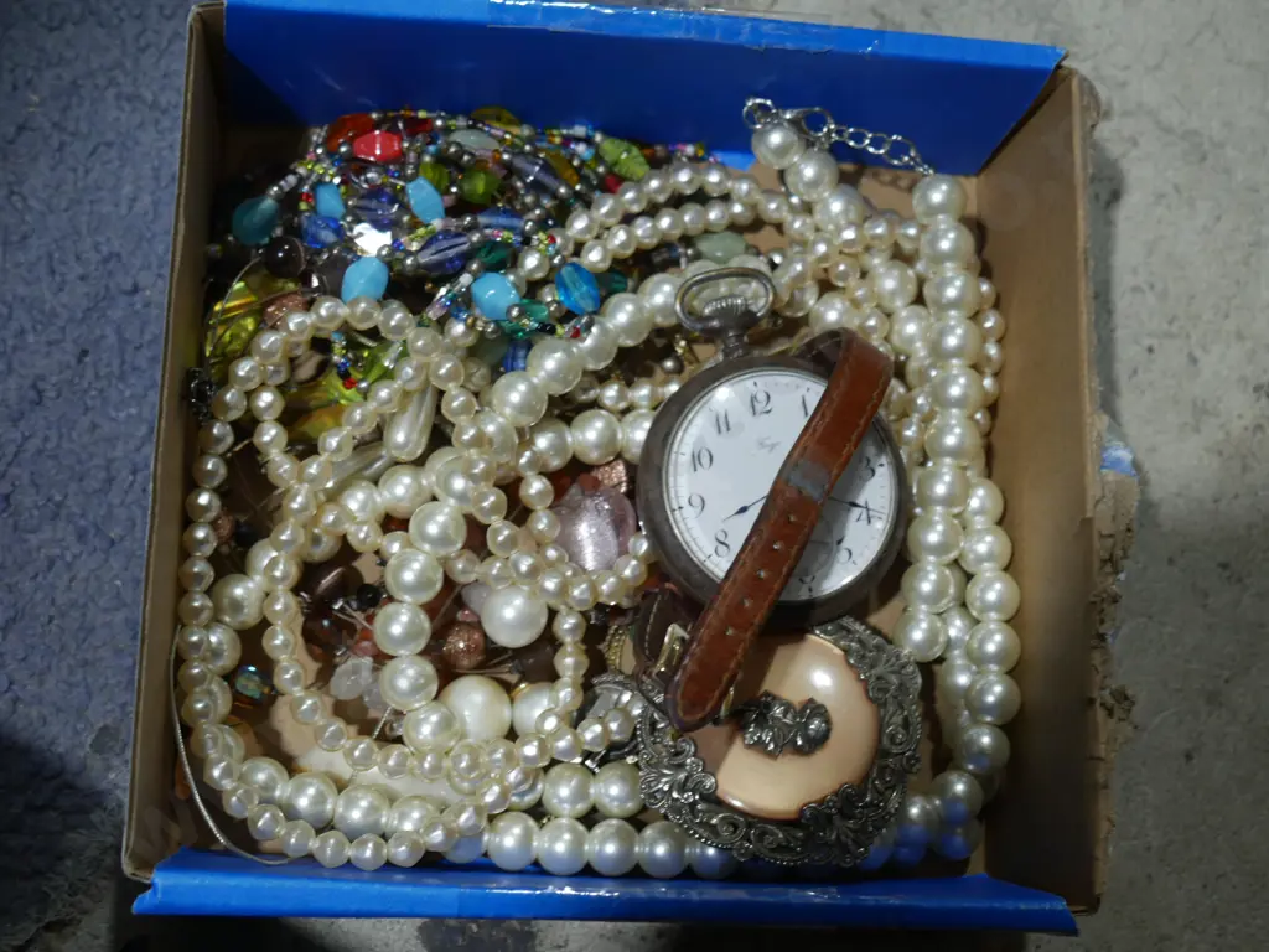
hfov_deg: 33.2
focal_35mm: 58
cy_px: 476
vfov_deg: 25.2
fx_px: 2126
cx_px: 634
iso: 400
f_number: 5.4
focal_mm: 29
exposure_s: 1/60
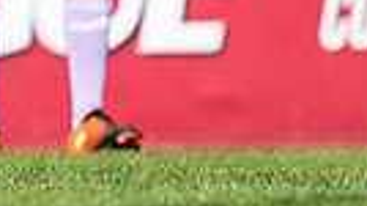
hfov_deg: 0.8
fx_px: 26613
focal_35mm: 2738
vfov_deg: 0.4
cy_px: -382
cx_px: -472
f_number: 2.8
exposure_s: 1/1250
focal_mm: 400
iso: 100
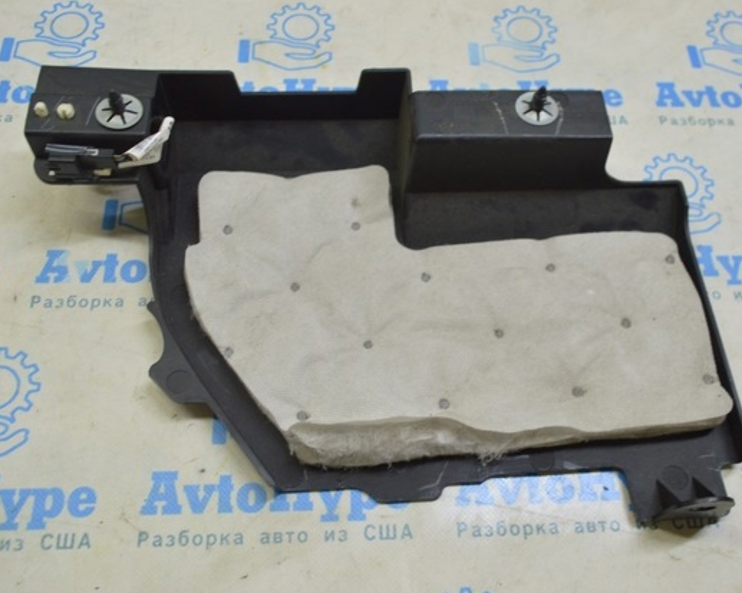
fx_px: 803
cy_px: 301
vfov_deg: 40.5
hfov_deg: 49.6
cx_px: 385
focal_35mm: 37
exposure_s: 1/25
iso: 400
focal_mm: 21
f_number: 5.6
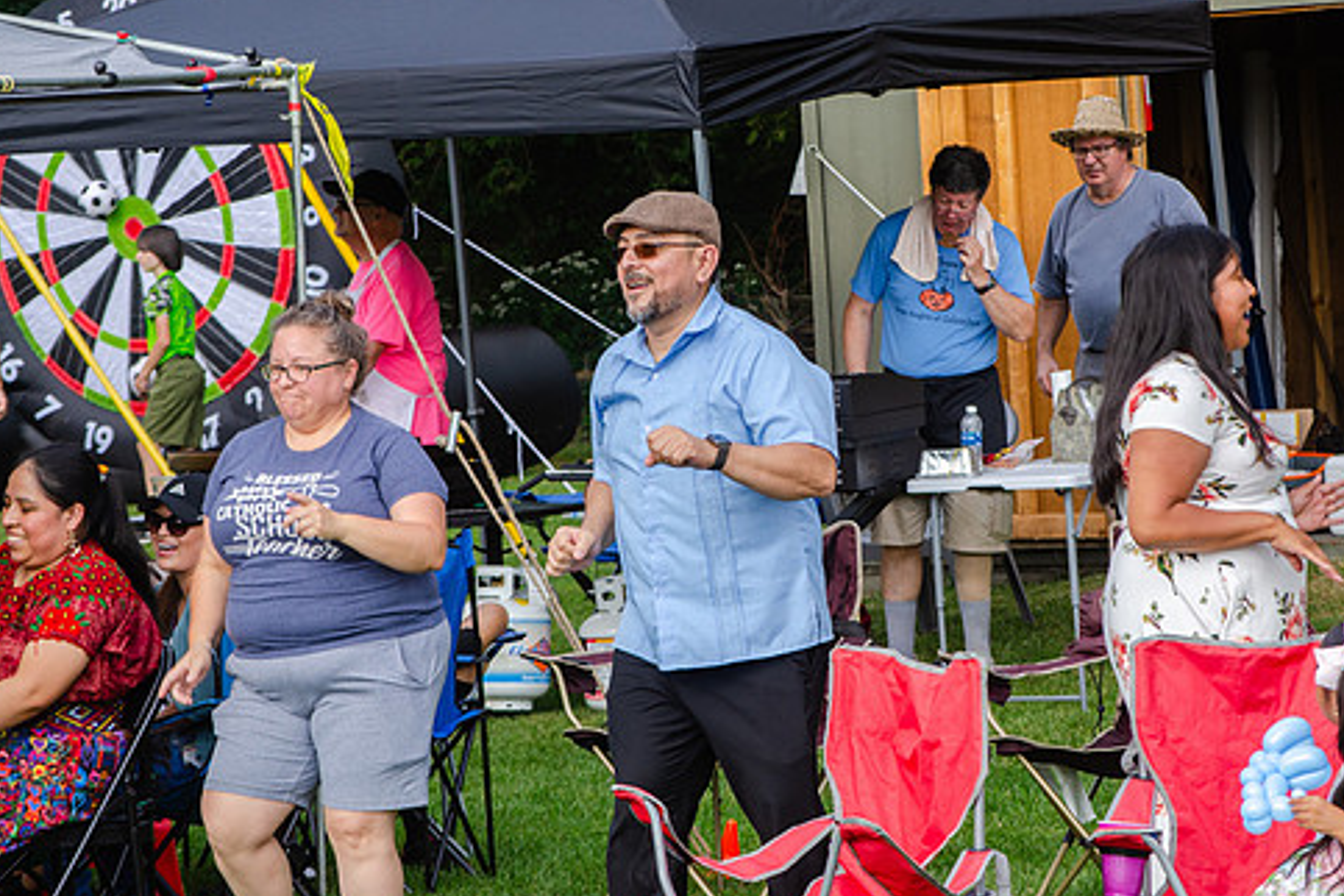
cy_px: 381
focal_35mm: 176
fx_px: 6570
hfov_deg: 11.7
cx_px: 721
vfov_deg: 7.8
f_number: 8
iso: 200
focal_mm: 98
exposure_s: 1/250
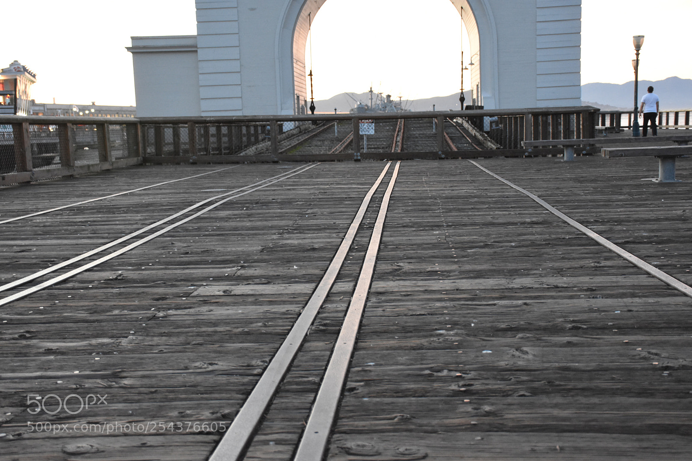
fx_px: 922
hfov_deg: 41.1
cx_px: 346
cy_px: 230
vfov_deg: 28.1
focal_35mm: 48
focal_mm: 32
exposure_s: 1/50
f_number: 4
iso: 2500
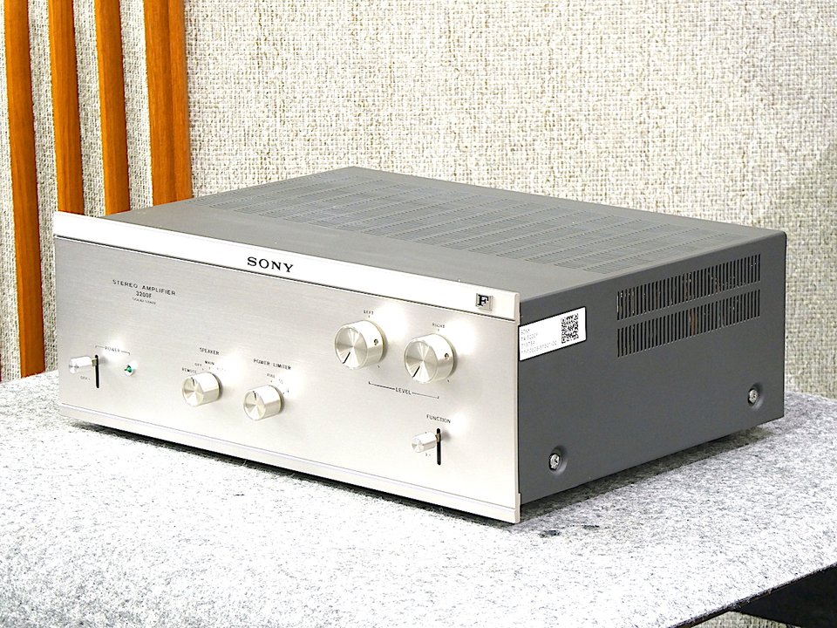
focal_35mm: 124
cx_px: 418
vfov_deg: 12.0
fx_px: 2998
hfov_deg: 15.9
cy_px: 314
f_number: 5.2
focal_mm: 22.3
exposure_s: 1/3.2
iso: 200
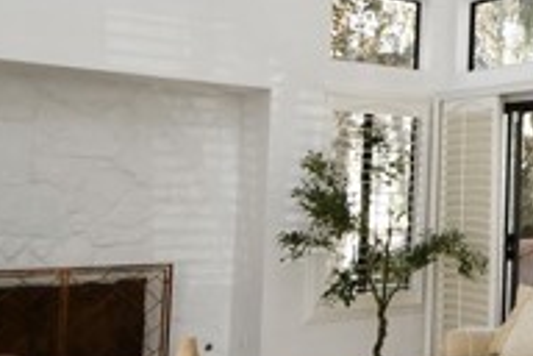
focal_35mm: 50
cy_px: 185
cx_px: 736
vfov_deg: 27.0
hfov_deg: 29.5
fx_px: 740
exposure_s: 1/80
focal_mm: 10
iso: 200
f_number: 4.5
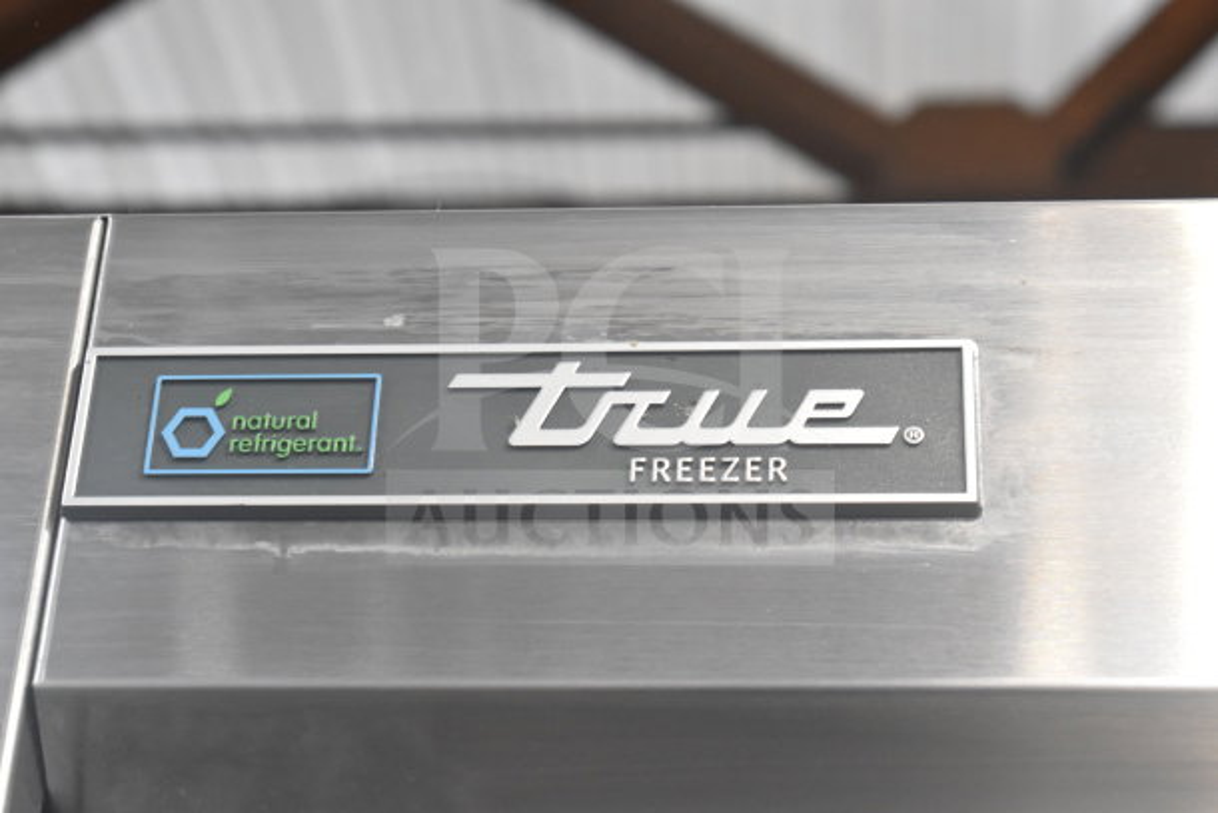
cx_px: 609
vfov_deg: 17.5
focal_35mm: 78
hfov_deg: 26.0
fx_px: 2639
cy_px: 406
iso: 2200
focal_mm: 52
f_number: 5.6
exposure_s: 1/80
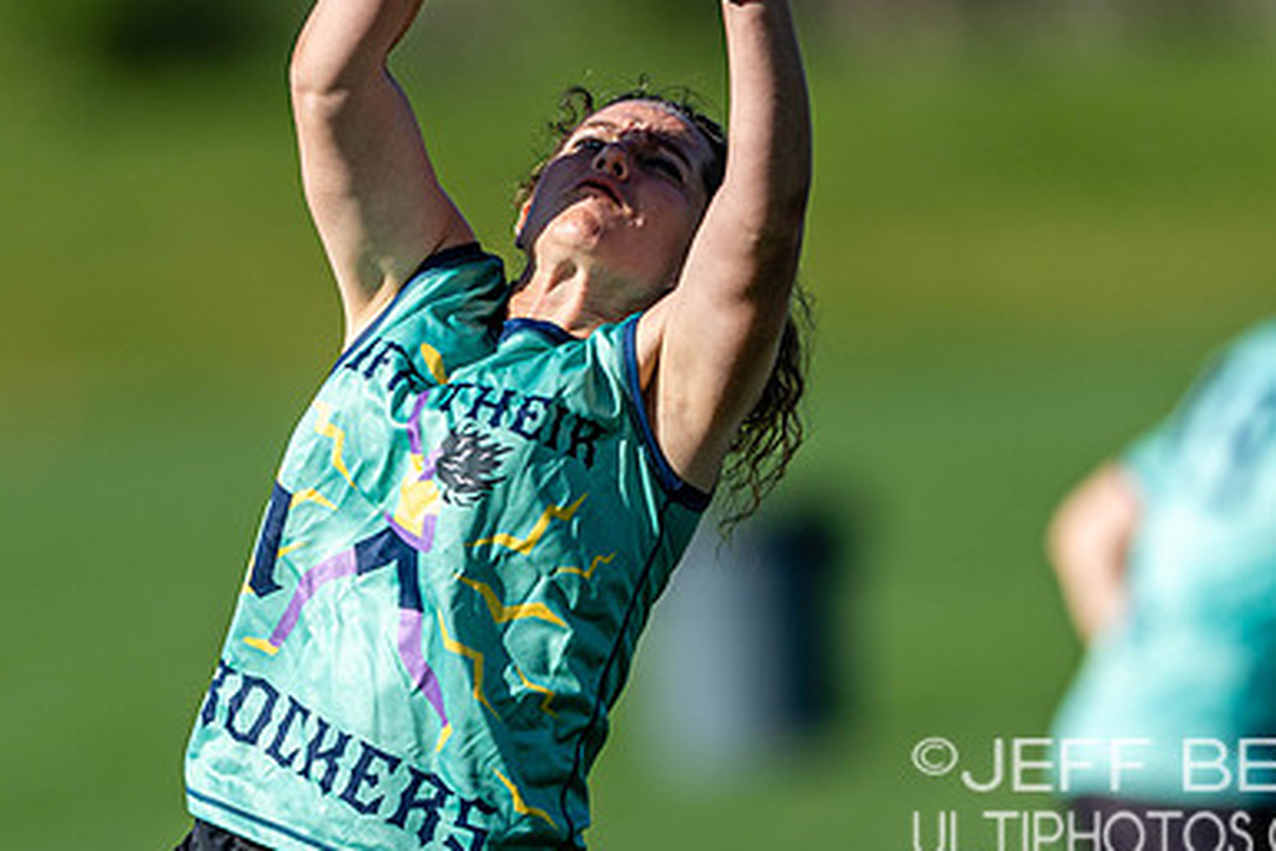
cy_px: 522
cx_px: 341
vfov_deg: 1.4
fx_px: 34818
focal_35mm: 982
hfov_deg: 2.1
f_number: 2.8
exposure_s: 1/2500
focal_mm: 400
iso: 100
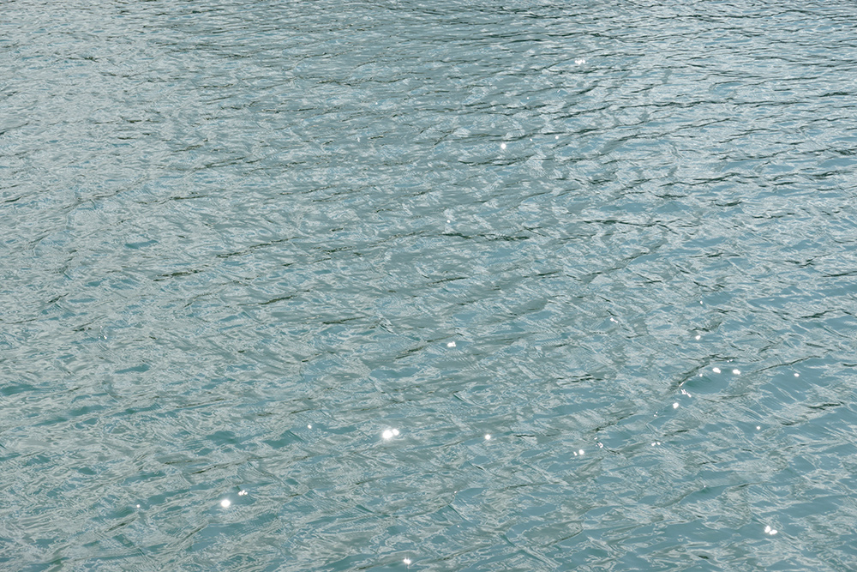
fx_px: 2643
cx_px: 428
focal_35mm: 111
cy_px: 286
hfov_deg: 18.4
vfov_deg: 12.3
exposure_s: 1/800
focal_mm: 40.37
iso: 100
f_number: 4.5
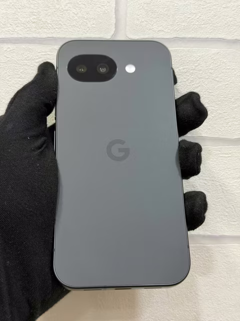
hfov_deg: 30.3
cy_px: 160
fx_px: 444
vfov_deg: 39.7
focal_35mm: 48
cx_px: 120
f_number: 1.78
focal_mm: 6.76
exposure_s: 1/50
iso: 80
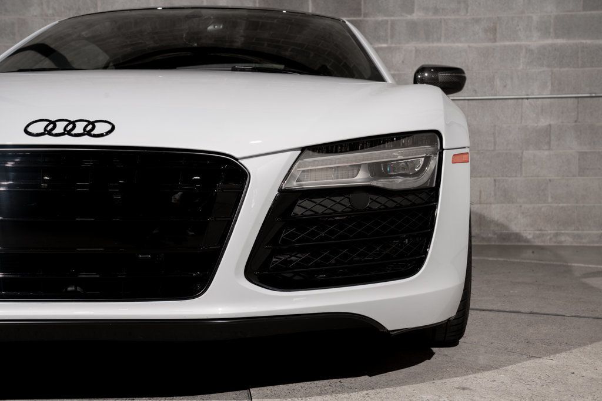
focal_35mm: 56
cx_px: 301
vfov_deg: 24.2
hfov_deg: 35.6
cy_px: 200
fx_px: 937
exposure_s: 1/50
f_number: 9
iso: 200
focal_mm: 56
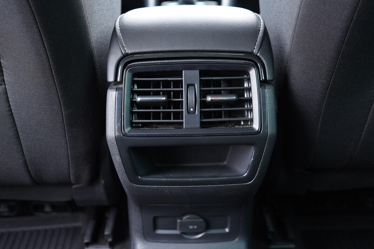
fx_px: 374
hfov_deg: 53.1
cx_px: 187
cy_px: 124
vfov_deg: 36.9
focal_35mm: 36
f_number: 2.8
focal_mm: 24
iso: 2000
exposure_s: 1/40
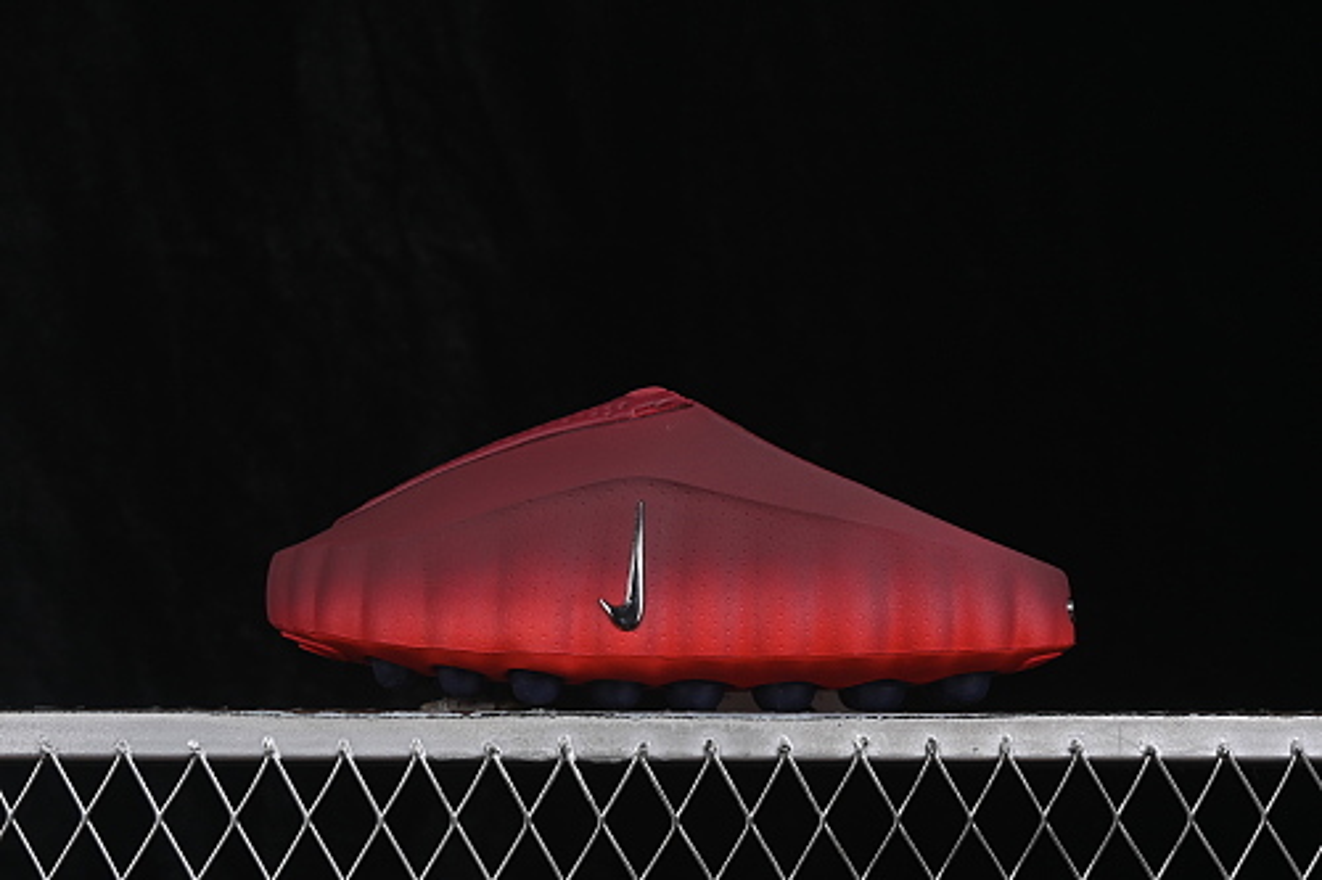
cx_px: 661
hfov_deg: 27.0
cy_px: 440
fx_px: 2753
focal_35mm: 75
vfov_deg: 18.2
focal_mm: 50
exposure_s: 1/60
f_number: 8
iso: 160
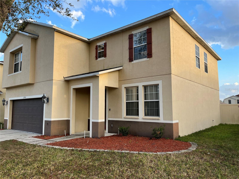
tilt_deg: +5.6
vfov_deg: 53.1
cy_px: 90
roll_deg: +0.6
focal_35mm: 26
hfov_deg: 67.3
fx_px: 180
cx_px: 120
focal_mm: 5.1
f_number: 1.6
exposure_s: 1/611
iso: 50
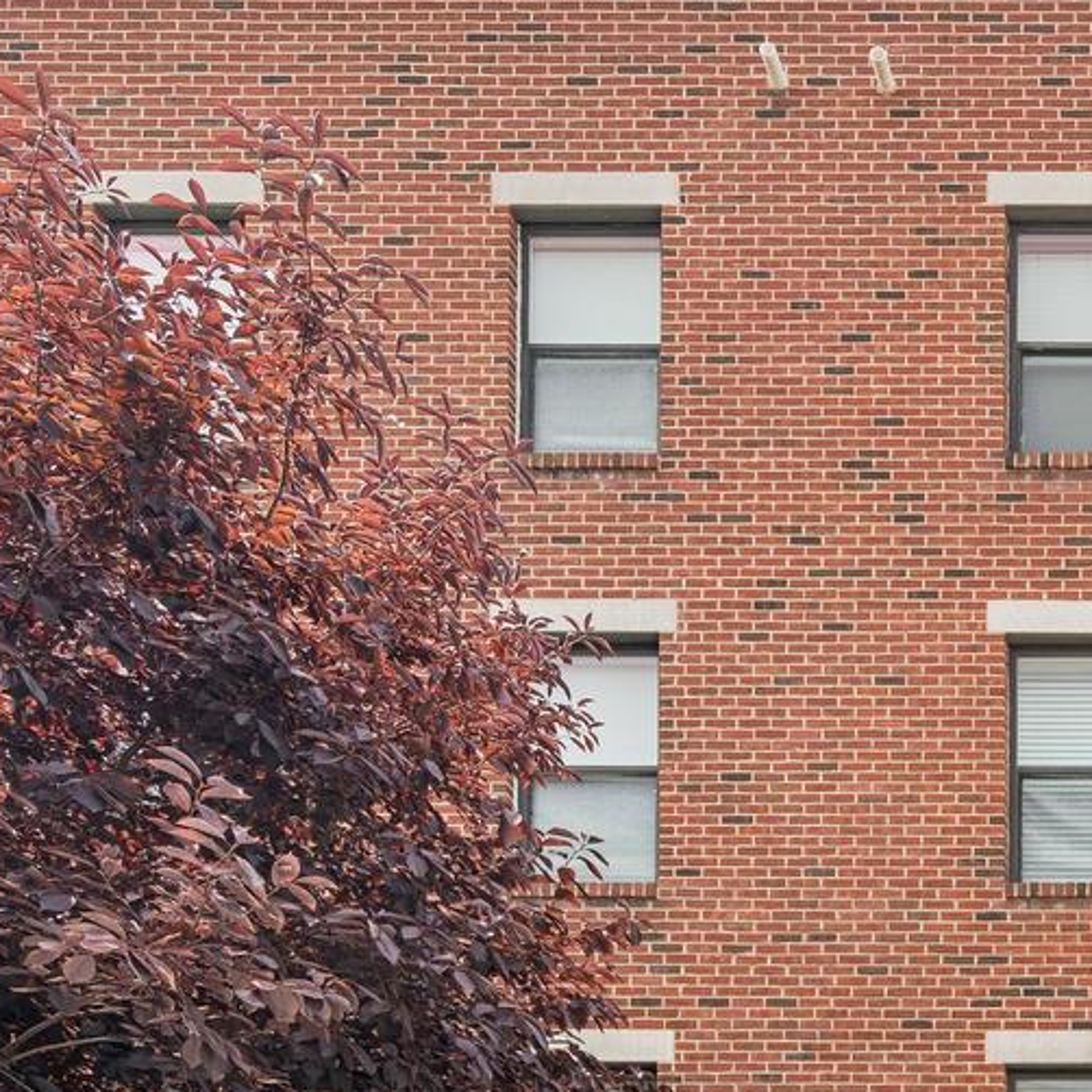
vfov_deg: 39.7
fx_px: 1392
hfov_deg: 33.9
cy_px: 981
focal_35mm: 39
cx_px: 1336
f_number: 4
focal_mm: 16
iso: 200
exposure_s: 1/200
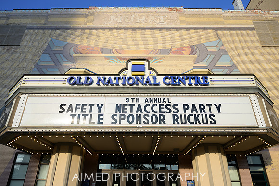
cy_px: 93
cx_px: 140
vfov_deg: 52.2
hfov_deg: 72.5
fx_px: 190
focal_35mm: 25
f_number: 2.8
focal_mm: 24
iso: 125
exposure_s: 1/1250
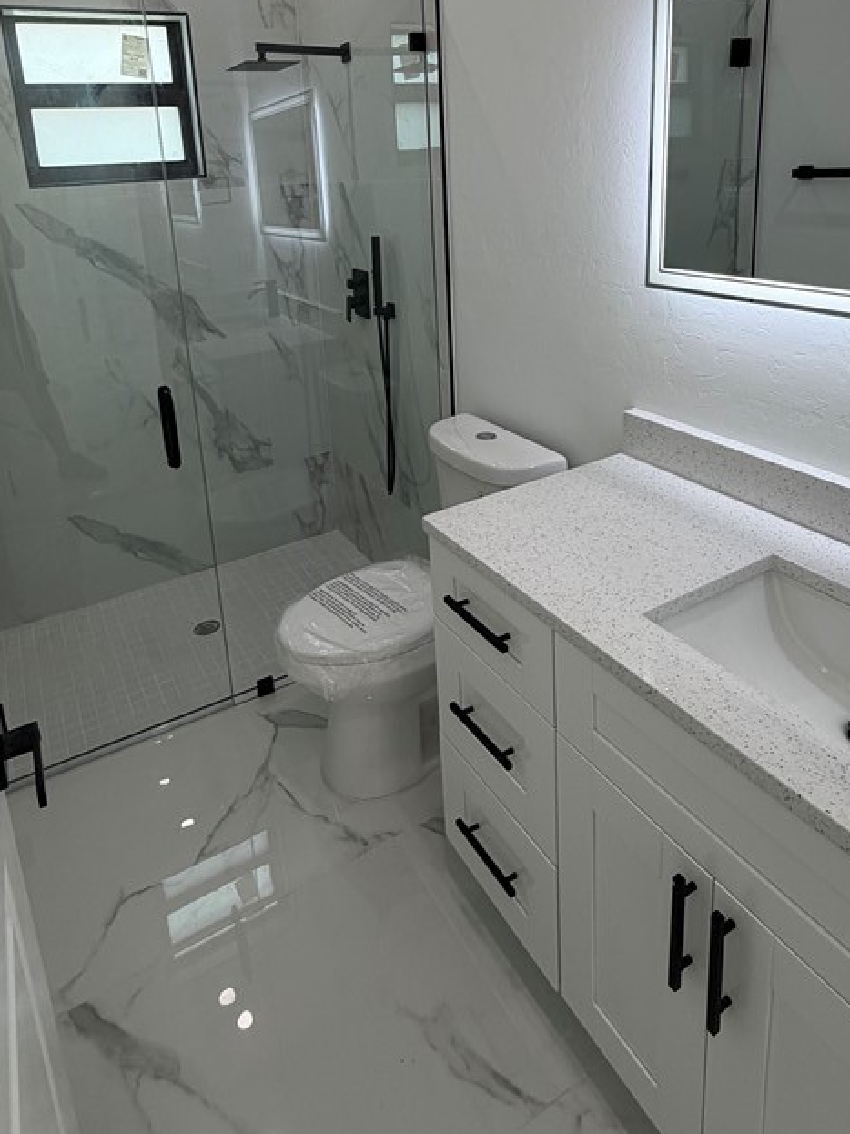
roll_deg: +3.9
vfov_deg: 71.2
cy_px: 355
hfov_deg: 58.8
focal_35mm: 23
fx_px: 753
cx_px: 391
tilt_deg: -14.6
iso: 125
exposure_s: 1/121
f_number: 2.2
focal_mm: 2.22
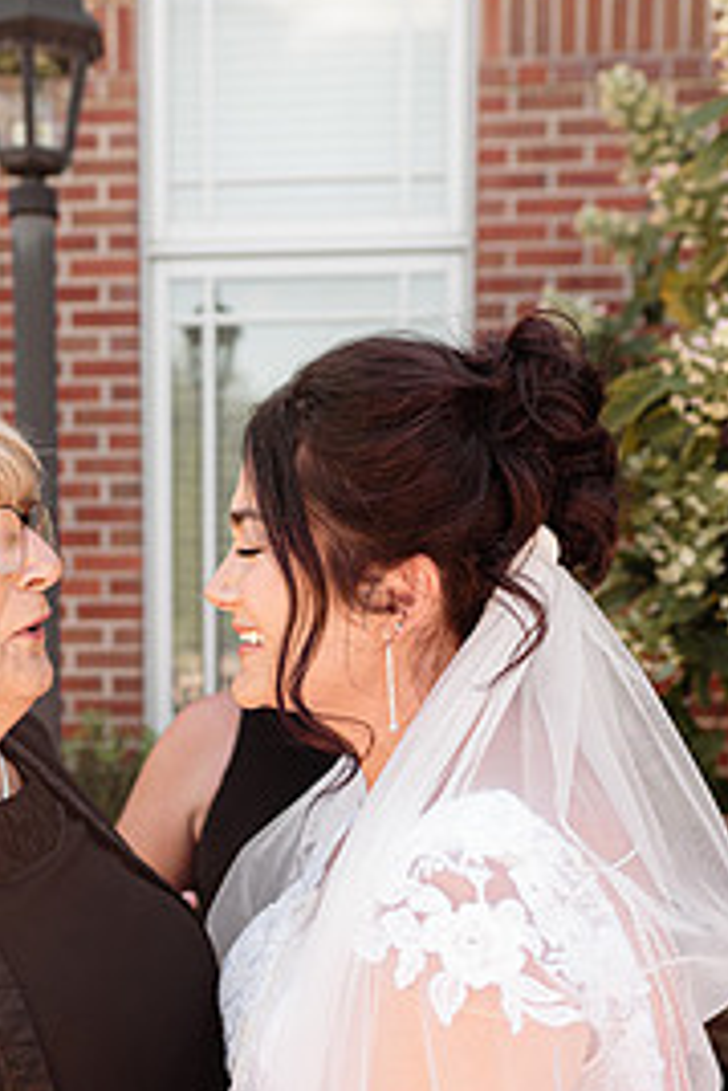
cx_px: 199
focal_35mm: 52
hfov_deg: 25.8
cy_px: 727
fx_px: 1575
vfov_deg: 37.8
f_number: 2.8
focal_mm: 24
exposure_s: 1/640
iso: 250
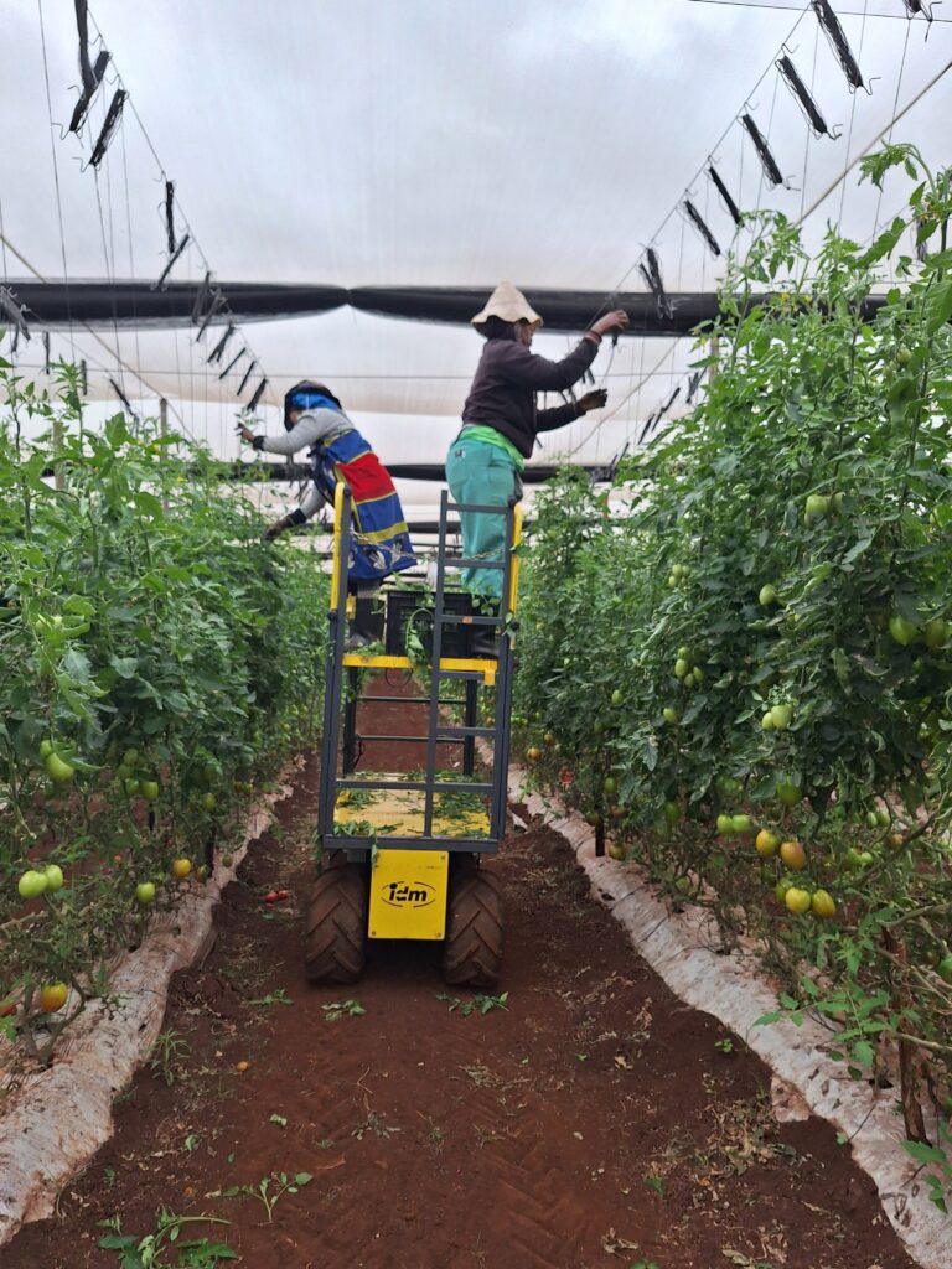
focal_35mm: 23
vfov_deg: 73.9
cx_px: 476
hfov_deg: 58.9
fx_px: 843
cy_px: 634
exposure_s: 1/631
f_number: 1.8
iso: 40
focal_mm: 5.54
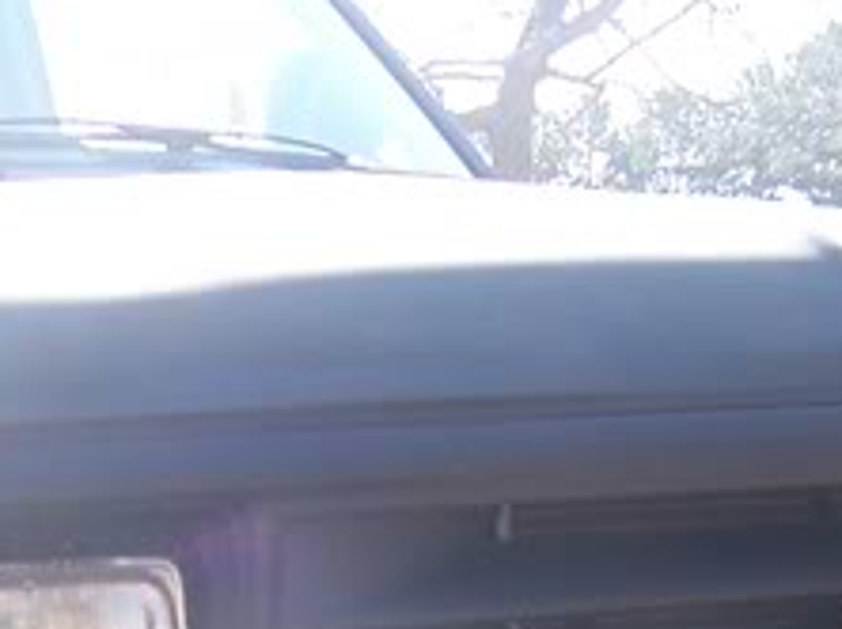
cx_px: 262
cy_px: 944
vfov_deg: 11.9
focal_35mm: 119
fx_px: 2891
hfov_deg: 16.5
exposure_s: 1/180
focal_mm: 5.5
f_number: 3.4
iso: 80
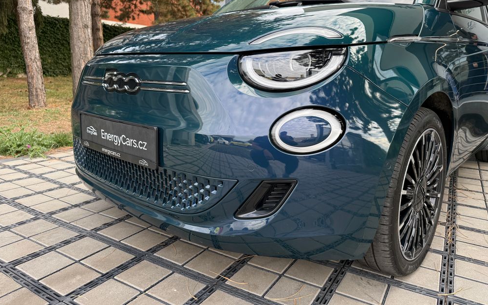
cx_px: 246
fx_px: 346
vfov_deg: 47.4
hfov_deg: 70.4
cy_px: 126
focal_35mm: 26
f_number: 1.78
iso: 100
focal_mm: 6.76
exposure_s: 1/379
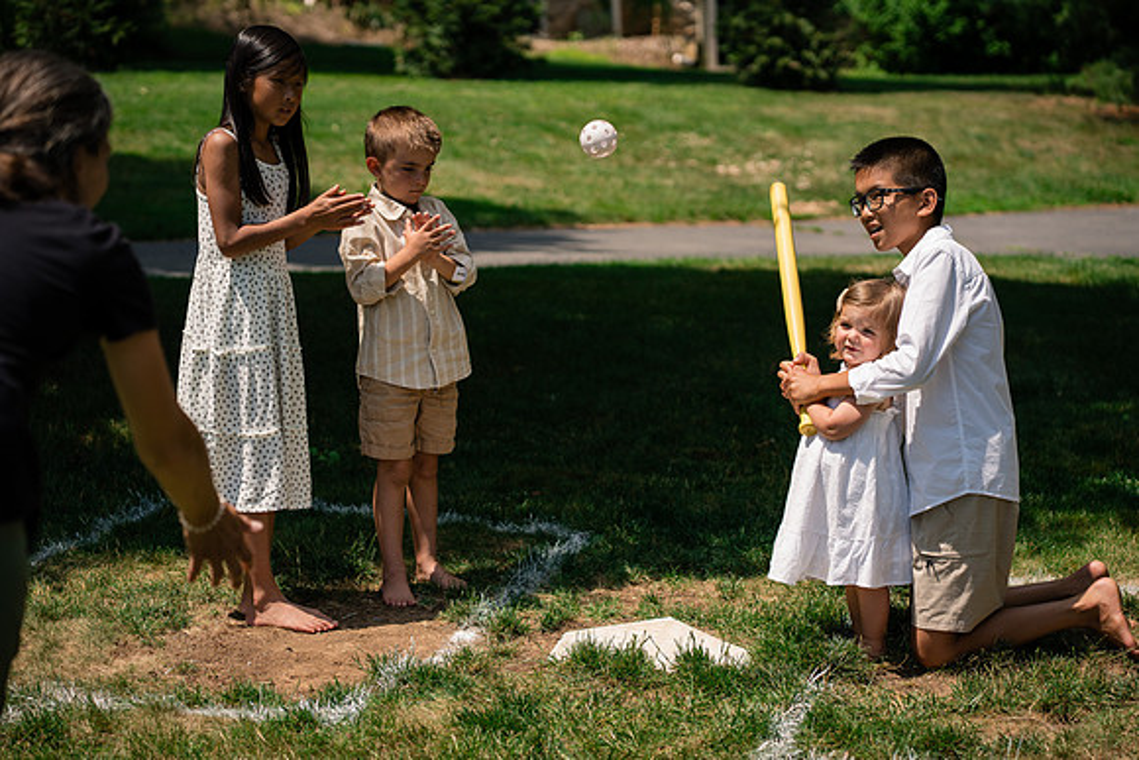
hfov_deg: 23.9
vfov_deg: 16.1
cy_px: 380
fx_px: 2690
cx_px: 570
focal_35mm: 85
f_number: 3.5
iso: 320
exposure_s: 1/3200
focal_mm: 85
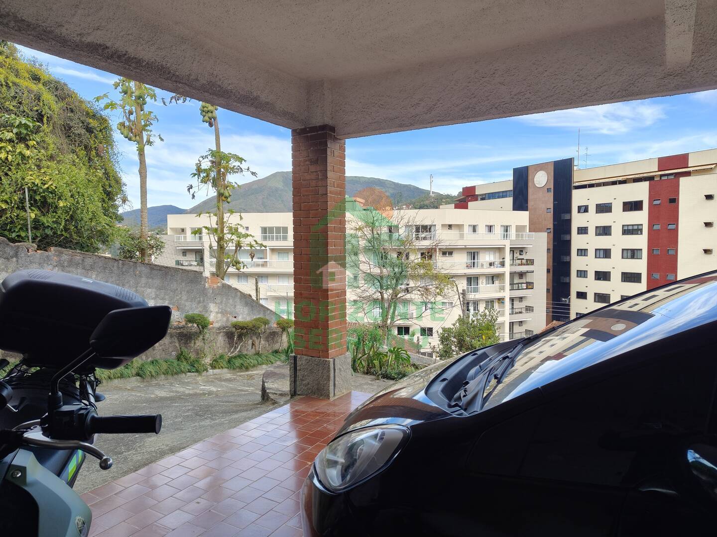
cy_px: 268
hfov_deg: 71.6
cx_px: 358
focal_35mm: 24
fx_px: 497
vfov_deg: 56.8
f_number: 1.8
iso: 50
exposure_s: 1/228
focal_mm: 5.59
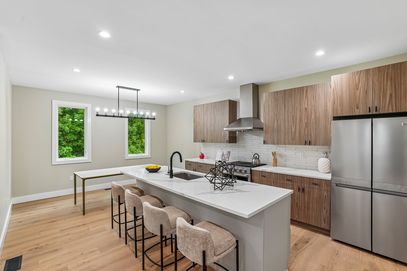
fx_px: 181
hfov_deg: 96.7
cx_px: 204
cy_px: 136
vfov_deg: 73.7
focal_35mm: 16
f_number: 8
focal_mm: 16
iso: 320
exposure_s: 1/25
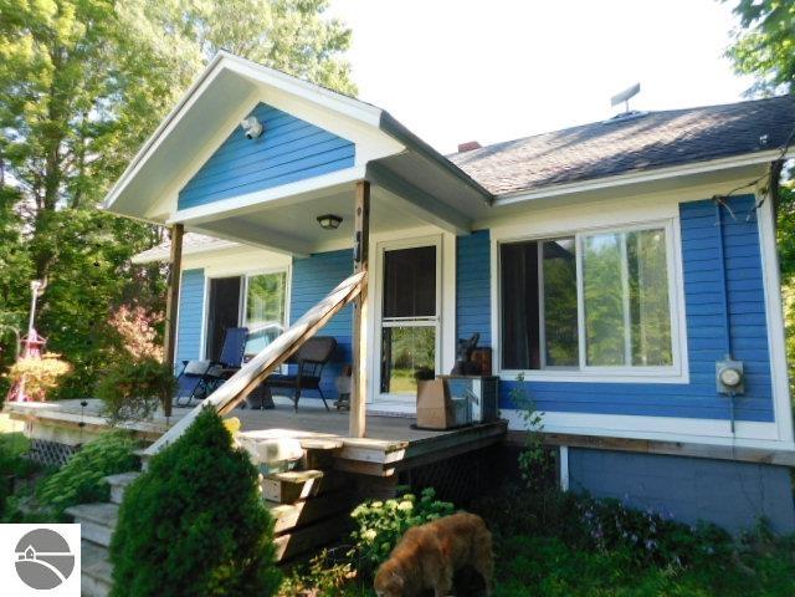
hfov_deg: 73.9
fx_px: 528
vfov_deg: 58.9
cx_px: 398
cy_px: 298
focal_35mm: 23
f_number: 3
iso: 125
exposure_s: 1/200
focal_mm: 4
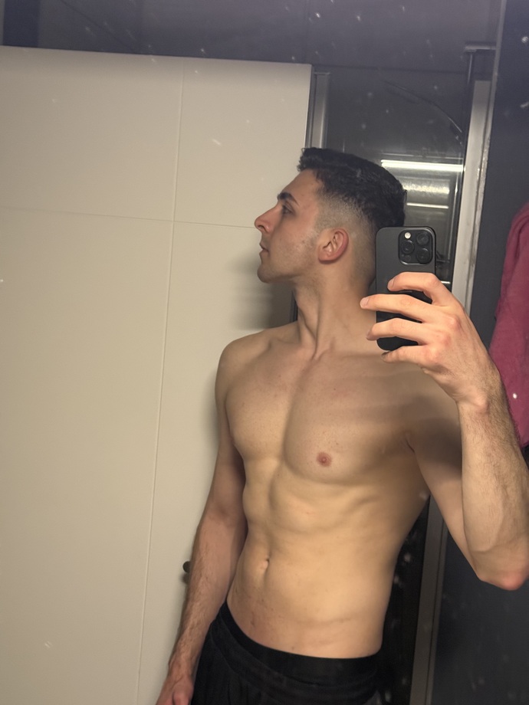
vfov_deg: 39.7
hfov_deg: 30.3
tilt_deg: -6.7
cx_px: 264
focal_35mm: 48
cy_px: 352
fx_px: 978
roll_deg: -4.8
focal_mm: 6.76
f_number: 1.78
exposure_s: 1/40
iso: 500
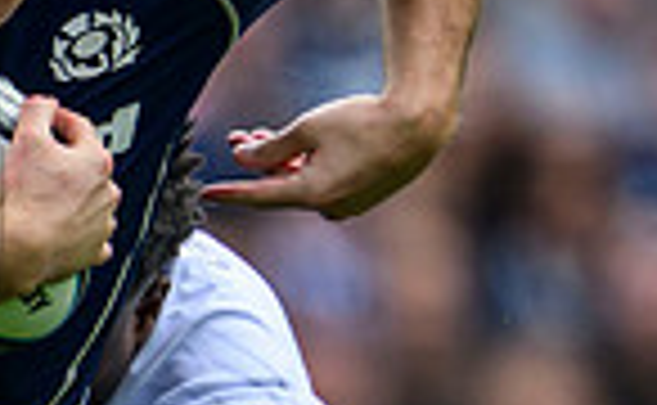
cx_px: 96
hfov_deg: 0.5
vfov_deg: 0.3
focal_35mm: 4464
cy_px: 759
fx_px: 79624
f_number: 4
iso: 500
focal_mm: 560
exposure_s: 1/1600
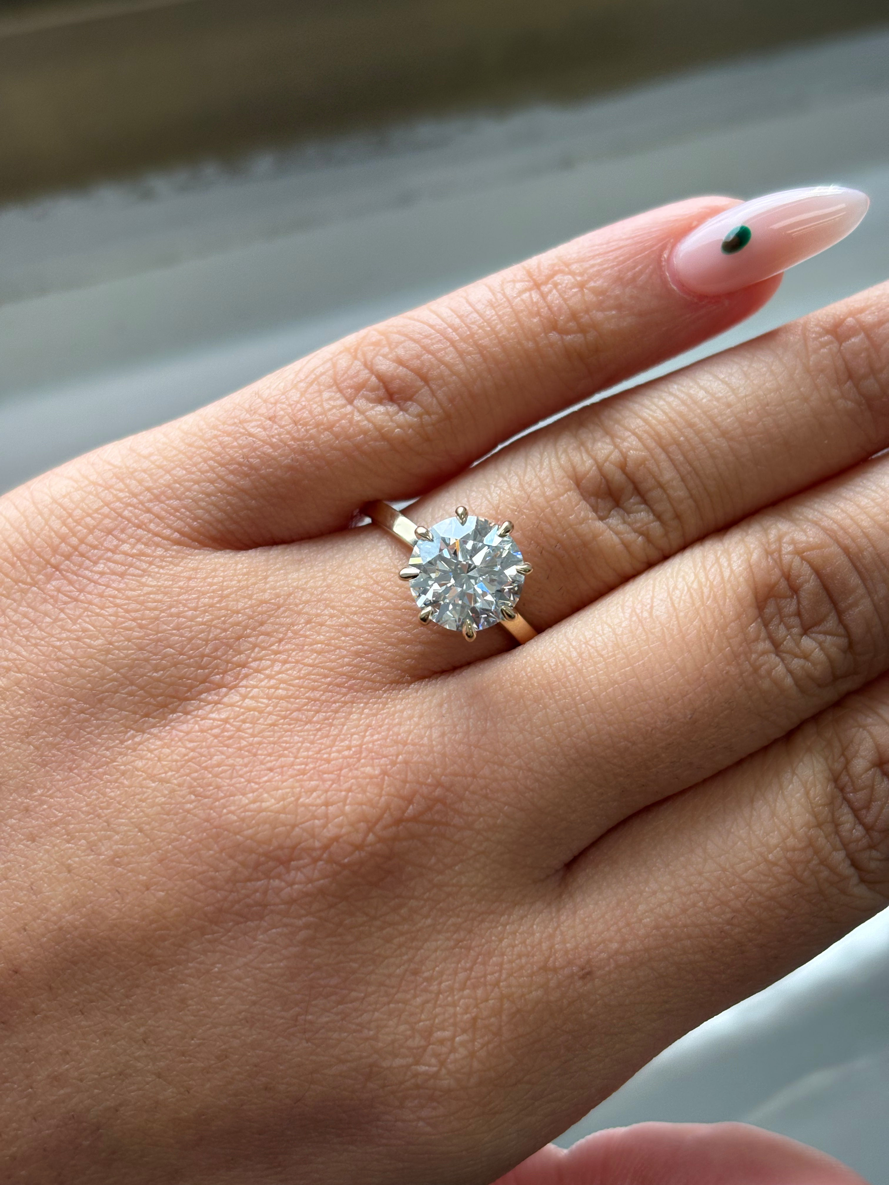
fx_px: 1781
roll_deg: -0.4
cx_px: 444
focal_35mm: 52
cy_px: 592
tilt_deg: -36.9
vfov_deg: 36.8
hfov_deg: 28.0
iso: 50
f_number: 1.6
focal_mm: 6
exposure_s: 1/268
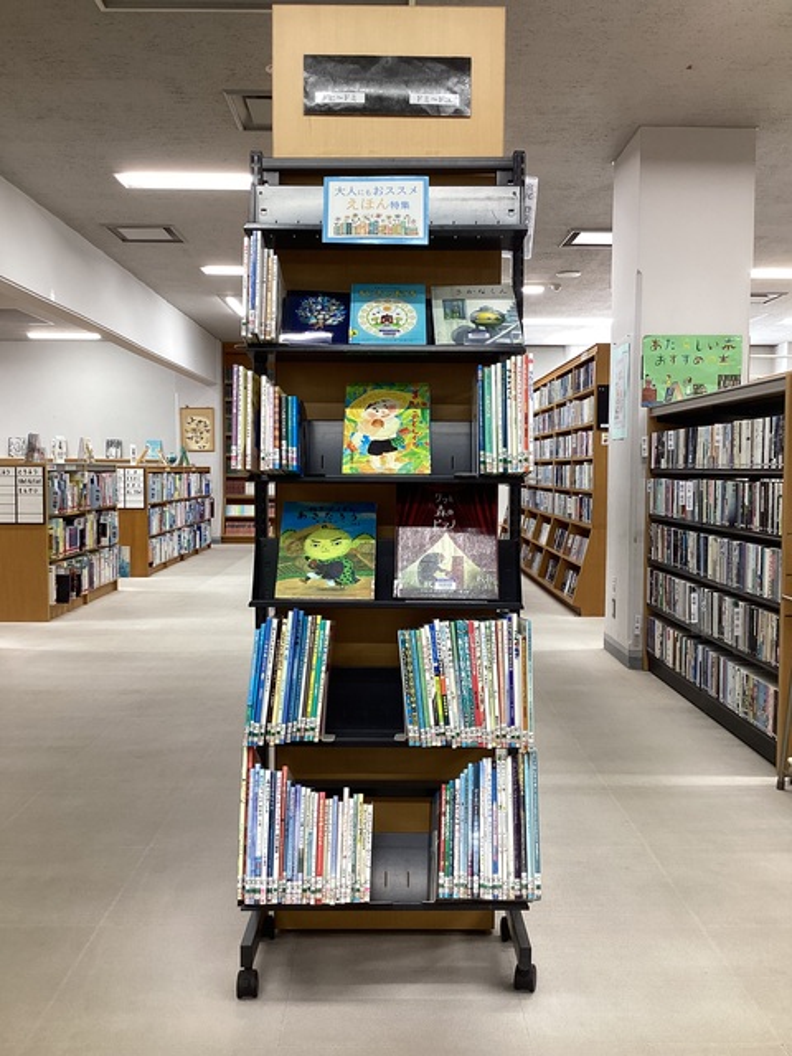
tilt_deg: -4.4
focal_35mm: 31
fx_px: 946
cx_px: 396
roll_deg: -0.9
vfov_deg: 58.4
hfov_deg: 45.4
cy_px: 528
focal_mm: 3.3
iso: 80
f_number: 2.4
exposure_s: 1/50
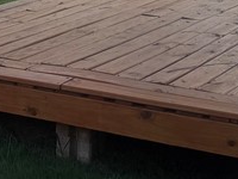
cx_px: 7
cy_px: -155
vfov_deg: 11.1
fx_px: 846
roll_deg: +0.5
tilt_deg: -0.2
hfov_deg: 15.8
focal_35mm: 123
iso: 80
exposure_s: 1/2041
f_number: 1.78
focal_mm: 6.76
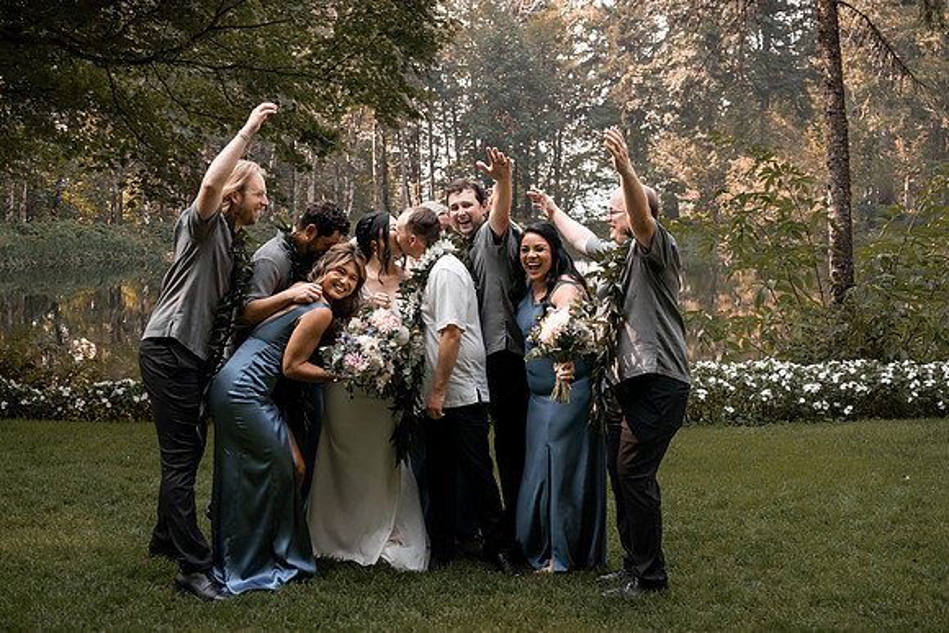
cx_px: 508
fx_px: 1223
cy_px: 146
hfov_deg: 42.4
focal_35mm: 46
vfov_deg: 28.5
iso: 320
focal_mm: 24
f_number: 2.8
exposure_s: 1/1000
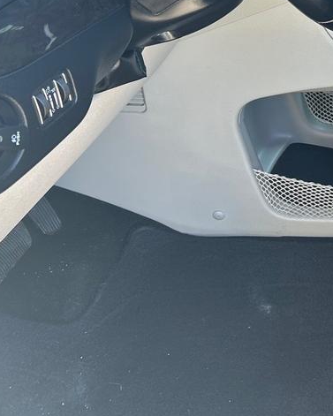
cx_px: 497
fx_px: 850
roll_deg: -1.7
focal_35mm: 69
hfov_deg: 19.4
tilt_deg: -27.1
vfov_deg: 26.7
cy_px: 51
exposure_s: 1/121
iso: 64
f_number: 1.5
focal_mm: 5.7
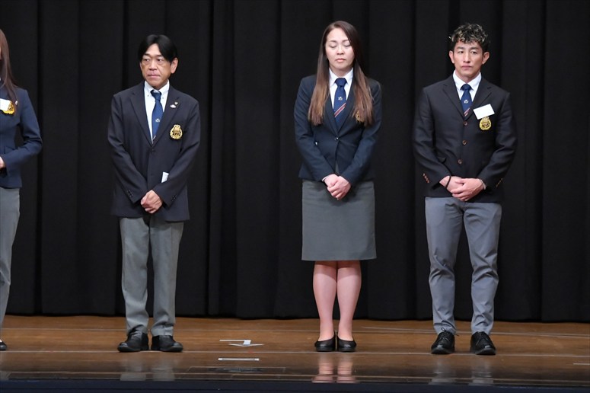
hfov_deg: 9.2
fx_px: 3686
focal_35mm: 225
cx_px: 295
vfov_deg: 6.1
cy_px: 196
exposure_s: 1/400
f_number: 5.6
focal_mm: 150
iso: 8000
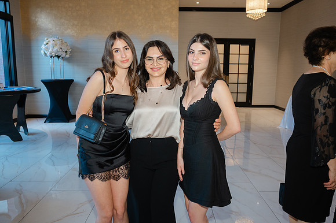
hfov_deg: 63.8
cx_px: 173
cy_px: 112
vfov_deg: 45.0
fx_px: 270
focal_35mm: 29
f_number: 4
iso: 800
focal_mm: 28
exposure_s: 1/60
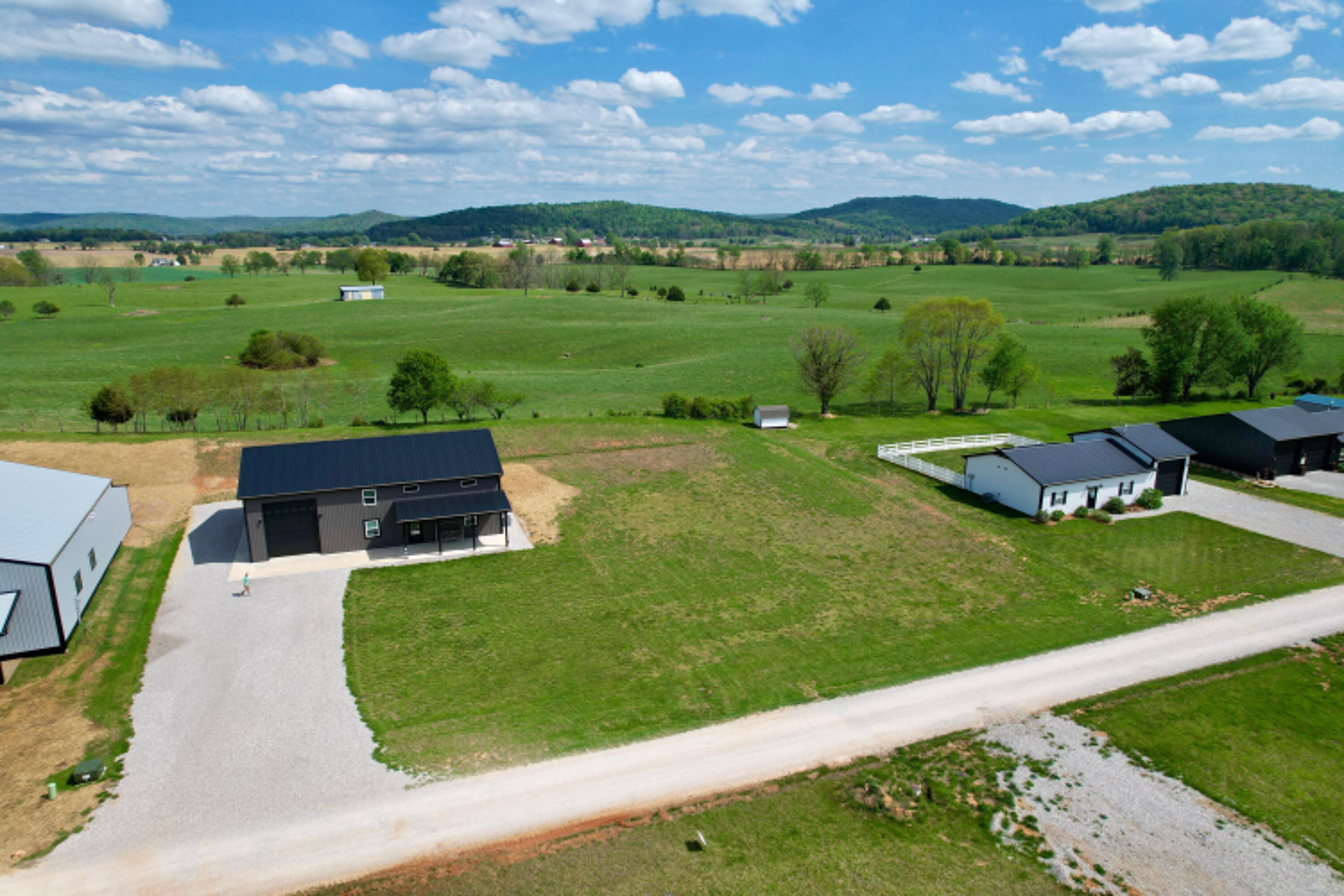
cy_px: 448
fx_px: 821
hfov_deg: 78.6
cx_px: 672
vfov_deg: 57.2
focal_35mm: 22
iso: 110
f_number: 2.8
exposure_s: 1/2500
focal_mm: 8.38
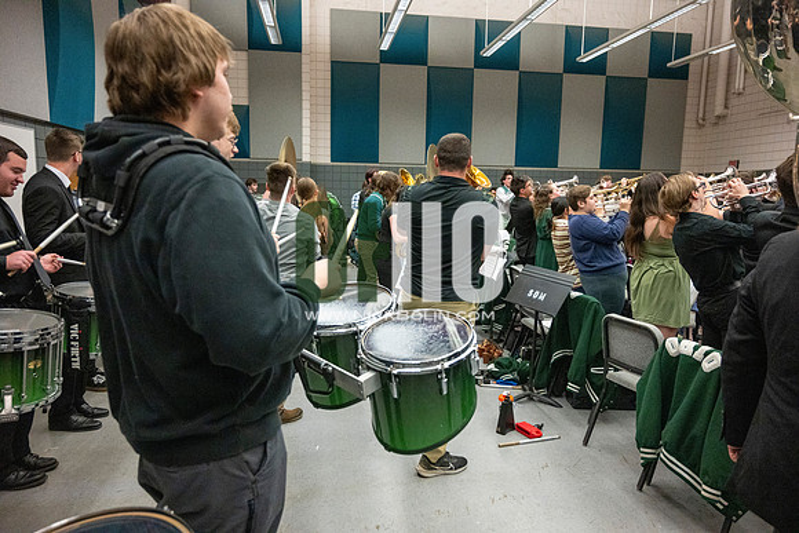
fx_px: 533
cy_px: 266
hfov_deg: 73.7
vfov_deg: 53.2
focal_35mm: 24
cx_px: 400
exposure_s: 1/500
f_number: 4
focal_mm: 24
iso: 10000
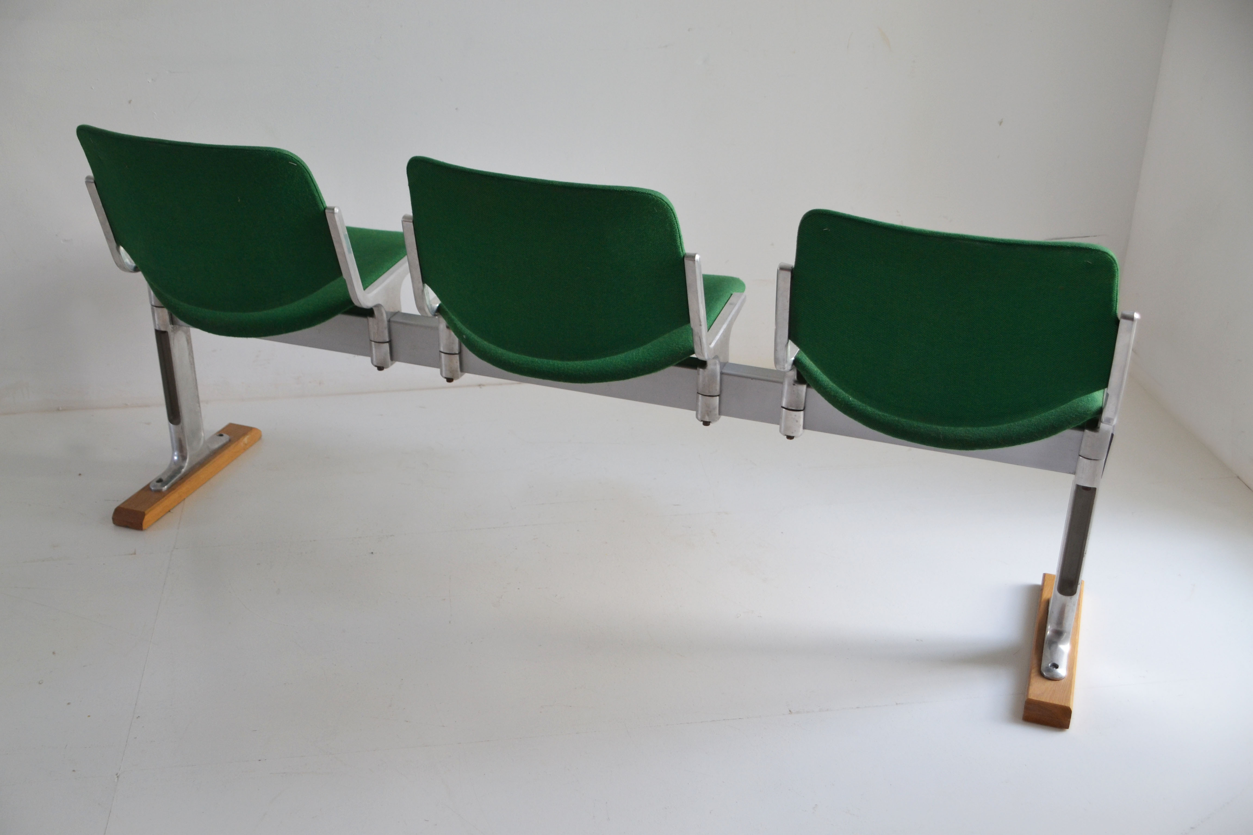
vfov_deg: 31.9
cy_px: 418
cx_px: 626
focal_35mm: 42
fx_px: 1462
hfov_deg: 46.4
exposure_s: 1/30
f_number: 4
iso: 400
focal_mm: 28
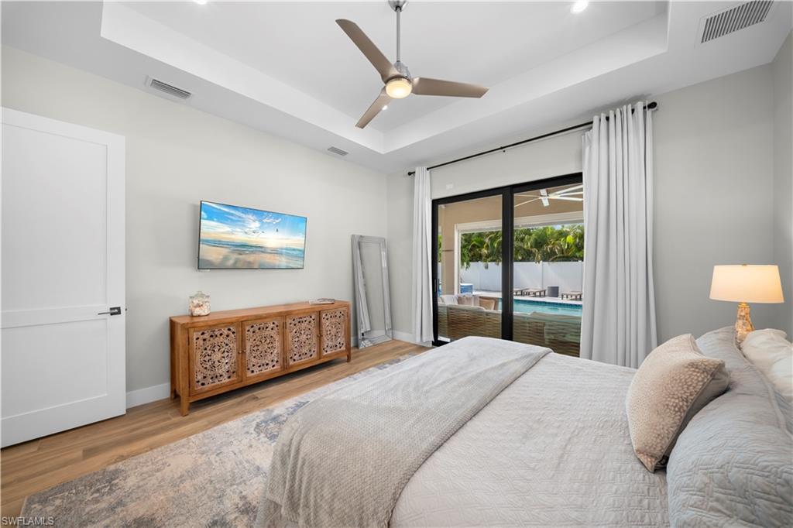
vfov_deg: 90.0
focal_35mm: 12
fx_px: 264
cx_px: 396
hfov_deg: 112.6
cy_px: 264
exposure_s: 1/2.5
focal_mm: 12
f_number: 9
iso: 100
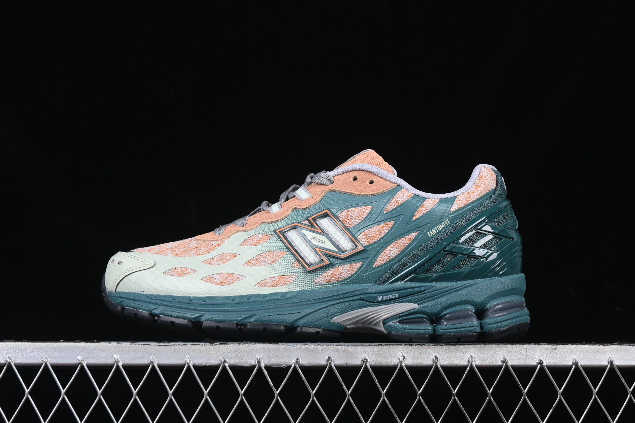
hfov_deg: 27.0
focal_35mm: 75
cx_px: 318
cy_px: 212
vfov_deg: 18.2
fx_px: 1323
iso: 160
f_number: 8
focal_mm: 50
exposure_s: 1/80
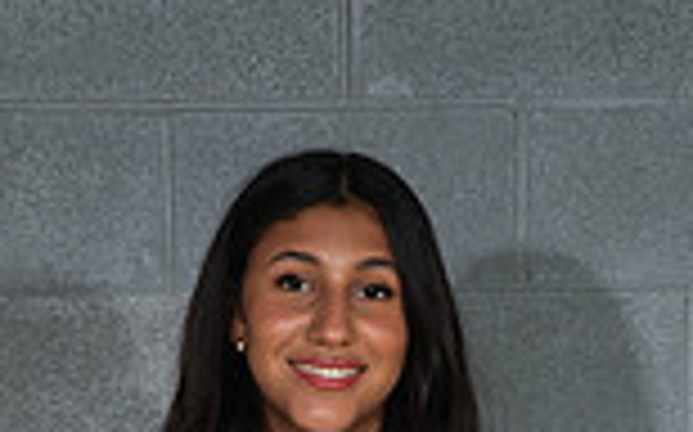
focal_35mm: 194
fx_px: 3661
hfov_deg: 10.8
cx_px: 360
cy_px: 1008
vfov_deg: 6.5
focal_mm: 65
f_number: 8
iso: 200
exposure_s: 1/250
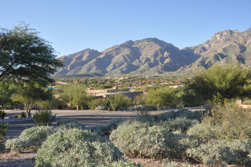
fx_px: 251
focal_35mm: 36
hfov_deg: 53.2
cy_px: 84
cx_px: 126
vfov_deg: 36.8
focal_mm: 24
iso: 200
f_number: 5.6
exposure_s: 1/125
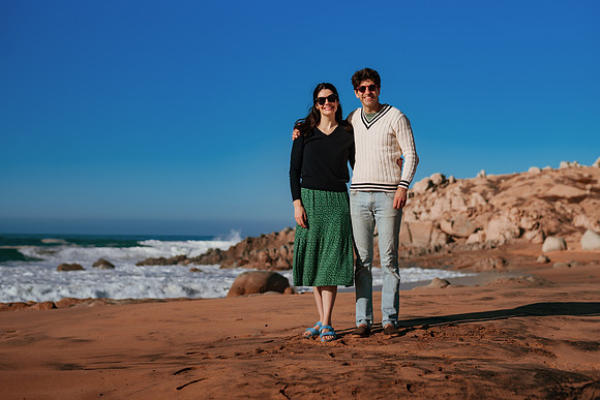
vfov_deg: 23.4
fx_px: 967
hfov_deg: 34.5
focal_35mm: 58
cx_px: 300
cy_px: 200
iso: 50
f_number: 3.2
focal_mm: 58
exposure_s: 1/8000
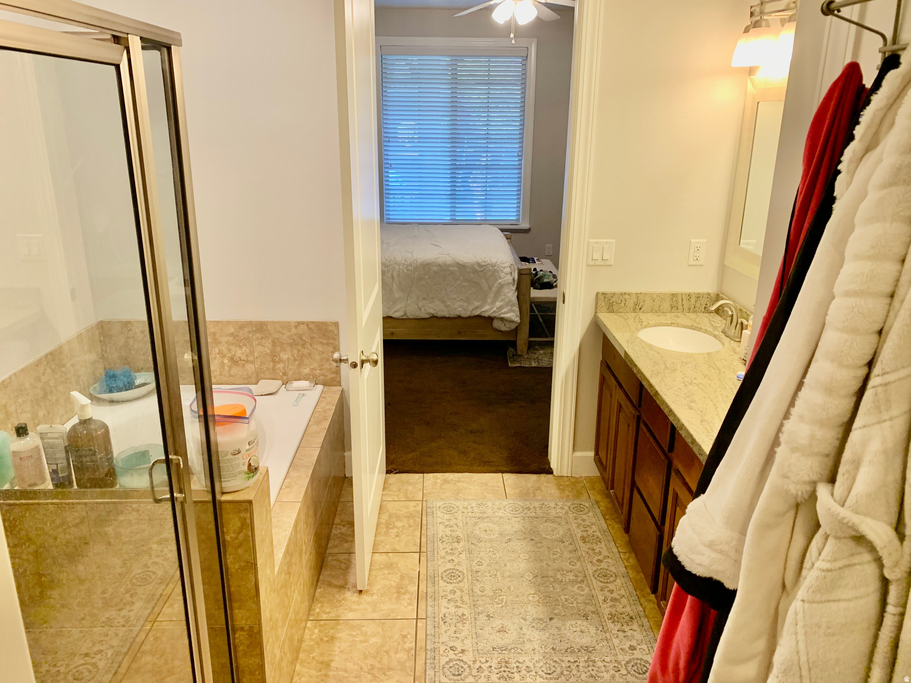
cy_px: 342
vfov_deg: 53.1
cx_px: 456
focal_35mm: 26
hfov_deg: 67.3
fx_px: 684
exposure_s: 1/60
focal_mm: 4.25
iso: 200
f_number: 1.8
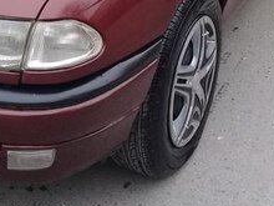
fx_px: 736
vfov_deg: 14.9
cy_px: -91
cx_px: 83
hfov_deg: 21.0
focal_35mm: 93
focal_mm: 3.3
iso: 80
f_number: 2.2
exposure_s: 1/100
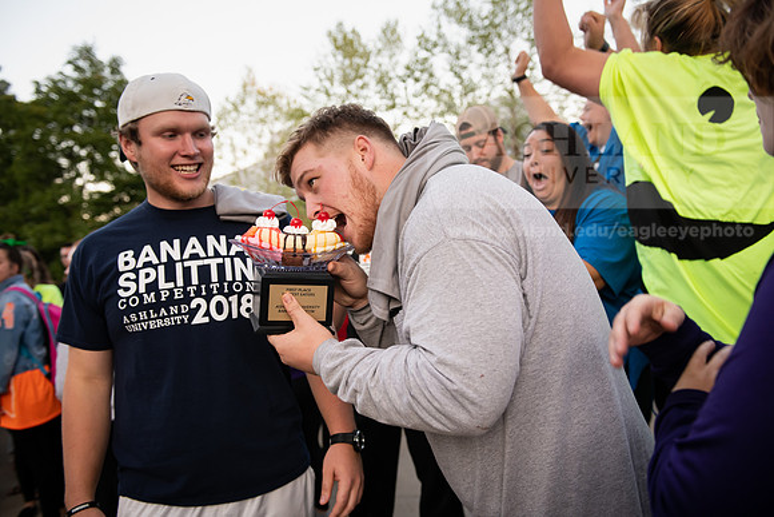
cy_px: 258
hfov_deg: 58.7
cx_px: 387
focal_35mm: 32
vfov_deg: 41.1
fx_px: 688
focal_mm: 32
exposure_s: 1/320
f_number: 3.5
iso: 1000
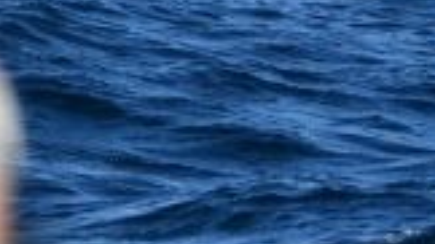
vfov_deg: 1.6
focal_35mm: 749
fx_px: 8636
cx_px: 470
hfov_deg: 2.9
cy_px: 39
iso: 1000
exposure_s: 1/8000
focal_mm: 145
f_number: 5
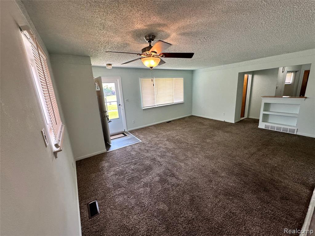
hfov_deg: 102.1
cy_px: 118
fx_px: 127
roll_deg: +3.8
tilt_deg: -13.6
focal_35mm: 14
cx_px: 158
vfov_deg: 85.7
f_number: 2.2
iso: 80
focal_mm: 2.22
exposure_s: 1/99
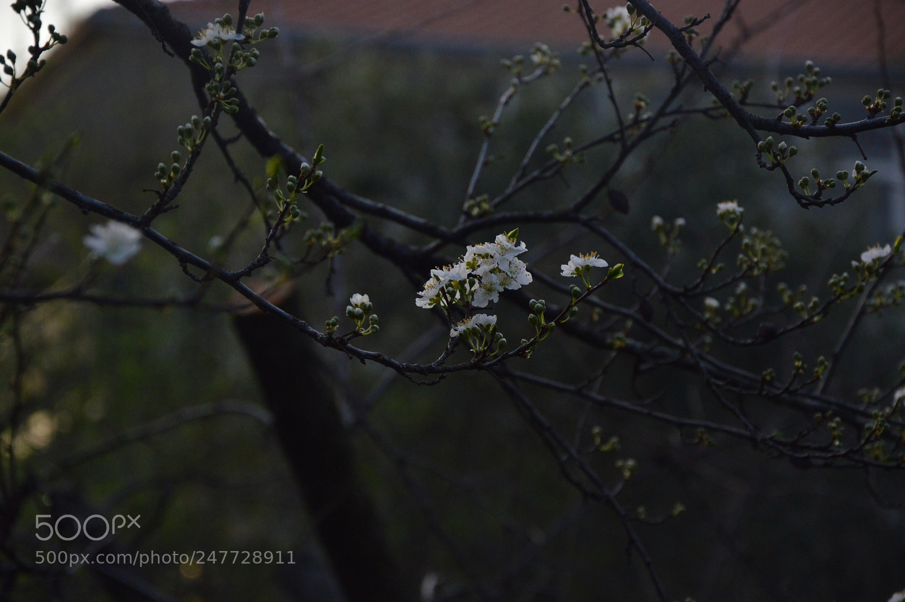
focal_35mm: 158
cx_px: 452
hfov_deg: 13.1
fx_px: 3956
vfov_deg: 8.7
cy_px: 301
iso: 800
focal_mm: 105
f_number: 5.6
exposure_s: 1/500
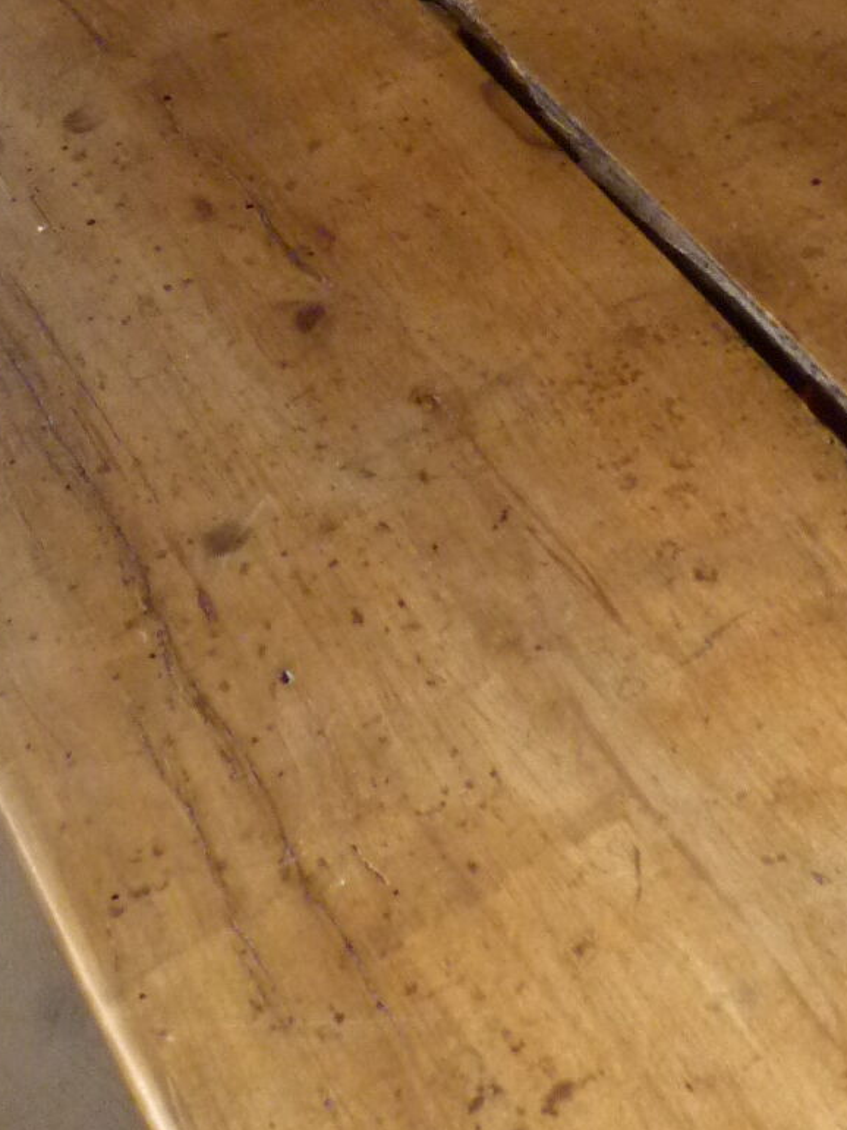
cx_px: 1080
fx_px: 2513
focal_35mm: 77
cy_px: 10
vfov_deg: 24.2
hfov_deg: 18.0
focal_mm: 5.2
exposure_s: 1/20
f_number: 3.3
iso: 400
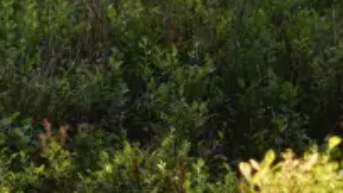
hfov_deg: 6.5
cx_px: 196
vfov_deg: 3.5
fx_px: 3000
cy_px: -514
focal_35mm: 330
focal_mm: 50
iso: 100
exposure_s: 1/80
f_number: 1.8
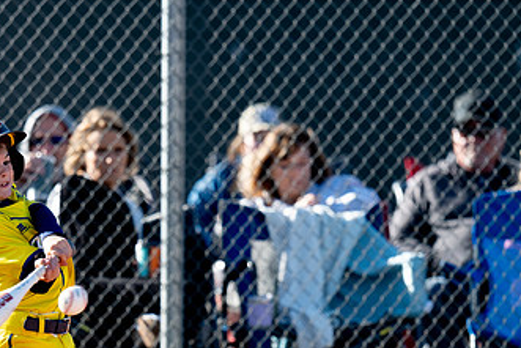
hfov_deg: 2.8
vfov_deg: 1.9
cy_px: 272
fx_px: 10641
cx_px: 94
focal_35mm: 735
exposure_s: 1/1600
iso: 1250
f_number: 6
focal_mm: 420
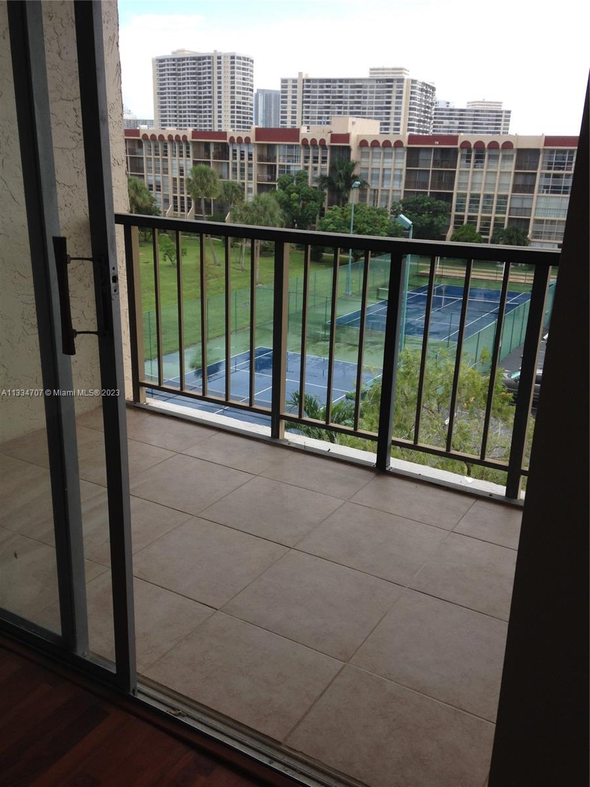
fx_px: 750
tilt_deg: -17.7
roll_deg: -3.3
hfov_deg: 42.9
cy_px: 394
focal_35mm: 33
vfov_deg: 55.4
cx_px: 295
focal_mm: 4.12
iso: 50
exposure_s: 1/335
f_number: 2.4
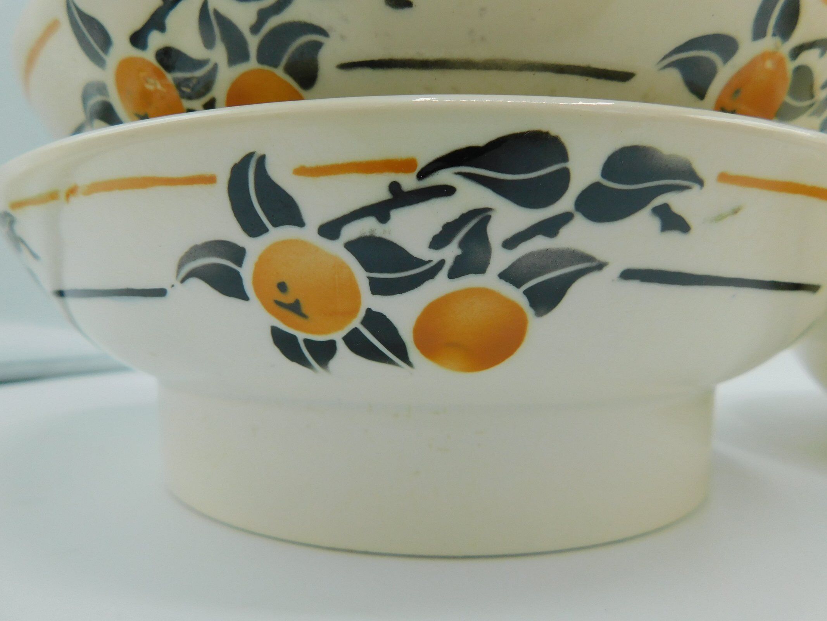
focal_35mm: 23
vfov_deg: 58.9
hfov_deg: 73.9
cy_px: 310
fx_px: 550
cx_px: 414
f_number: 3
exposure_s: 1/250
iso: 125
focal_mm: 4
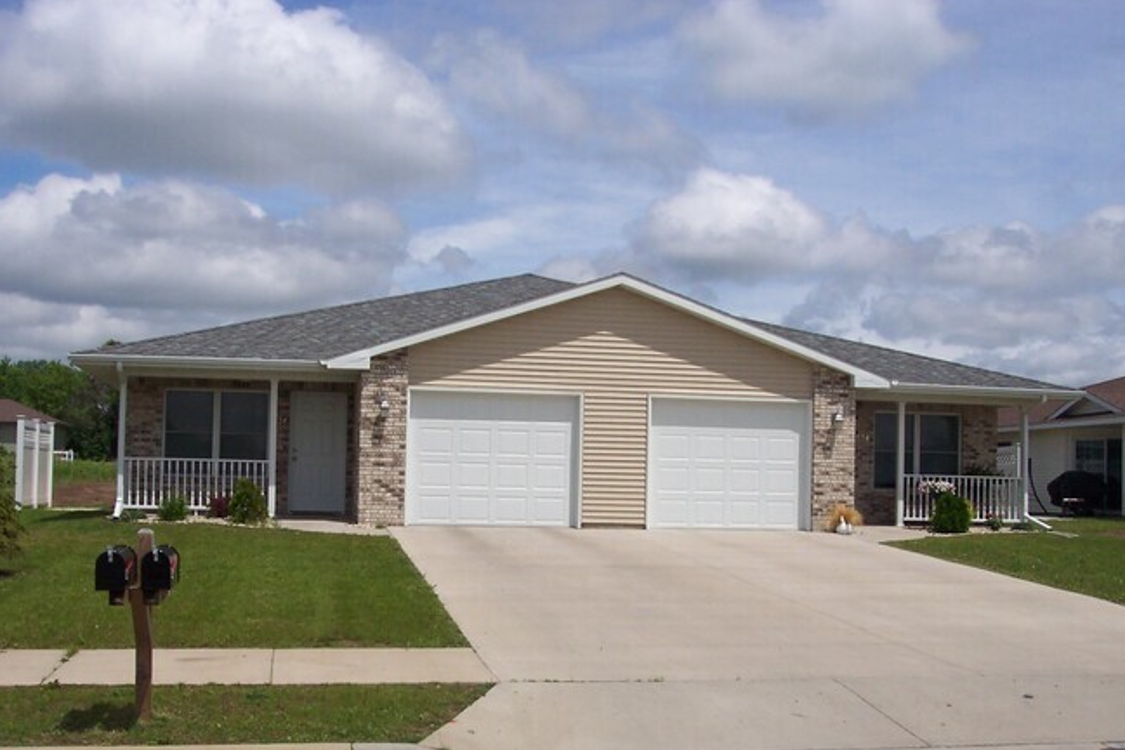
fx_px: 1375
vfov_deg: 30.5
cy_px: 432
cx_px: 552
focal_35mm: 44
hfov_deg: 44.5
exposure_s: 1/1000
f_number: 4.8
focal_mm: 8
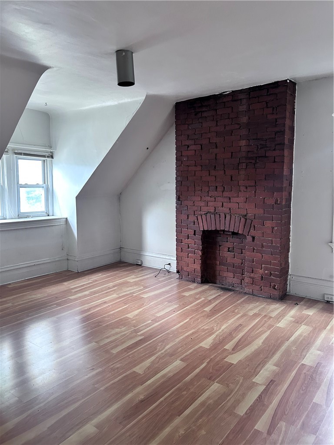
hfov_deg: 53.1
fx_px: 334
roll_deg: +0.2
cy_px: 222
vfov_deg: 67.3
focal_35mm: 26
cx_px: 167
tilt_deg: -6.1
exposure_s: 1/60
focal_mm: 5.7
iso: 250
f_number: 1.5
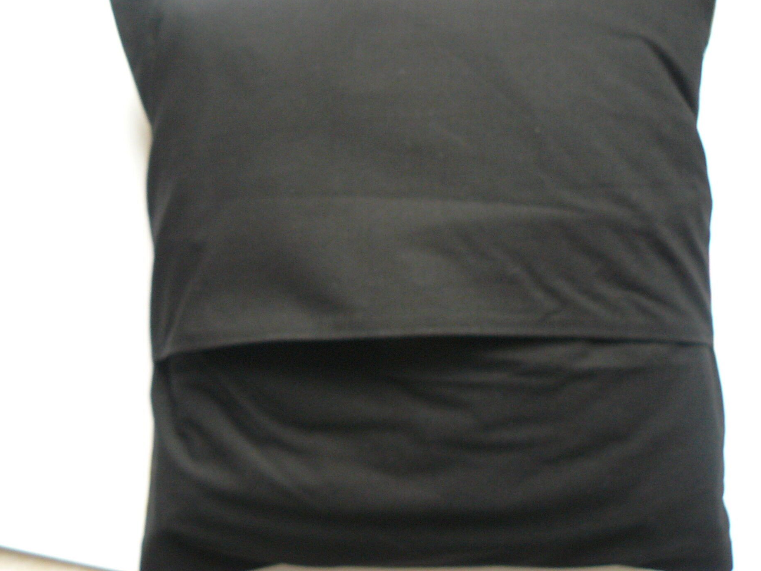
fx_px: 879
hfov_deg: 46.8
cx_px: 381
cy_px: 270
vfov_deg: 35.9
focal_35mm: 40
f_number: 2.8
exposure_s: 1/10
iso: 200
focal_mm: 6
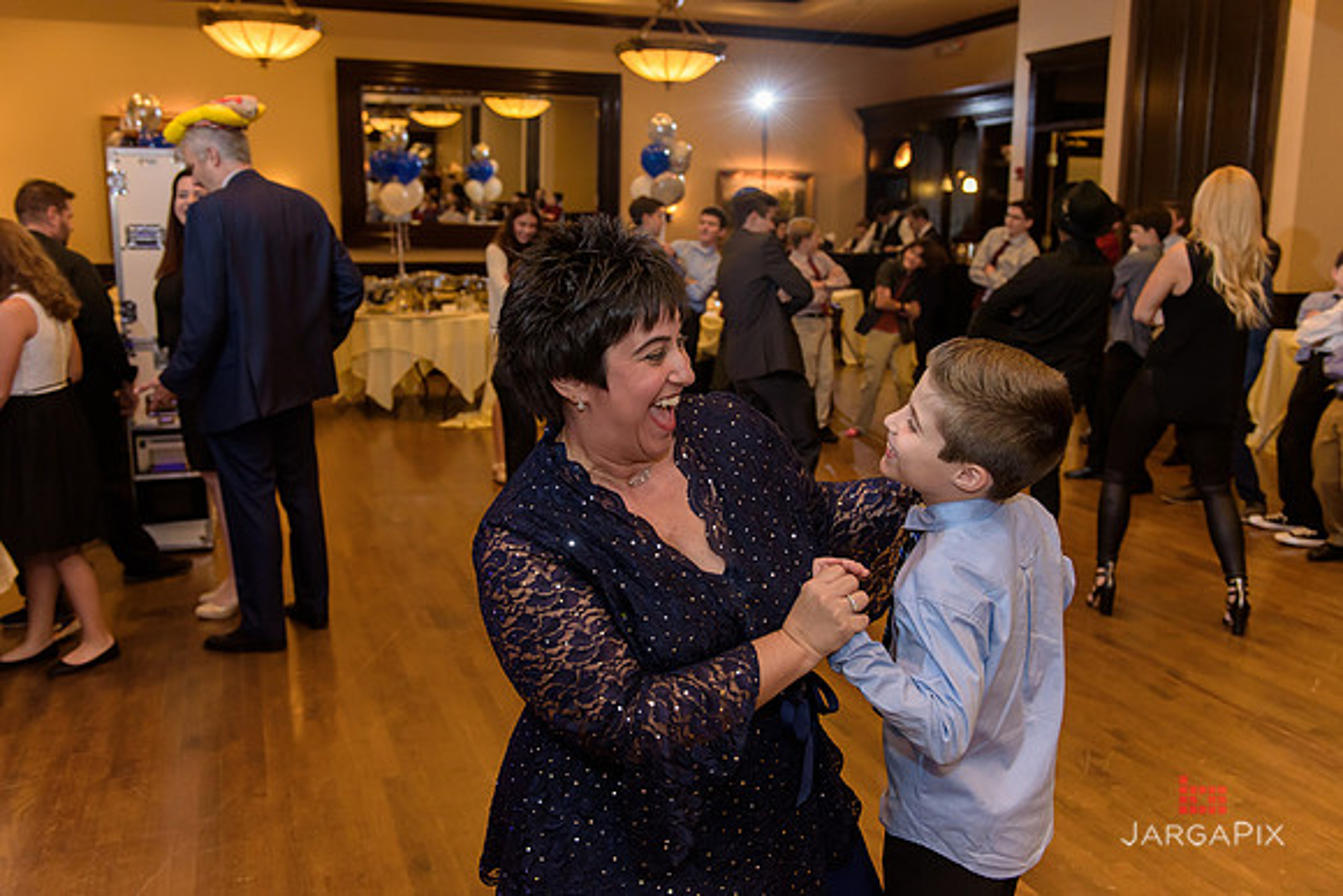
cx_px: 672
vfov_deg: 41.1
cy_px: 448
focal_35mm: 32
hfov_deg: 58.7
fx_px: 1194
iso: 1600
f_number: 3.2
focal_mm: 32
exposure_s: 1/125
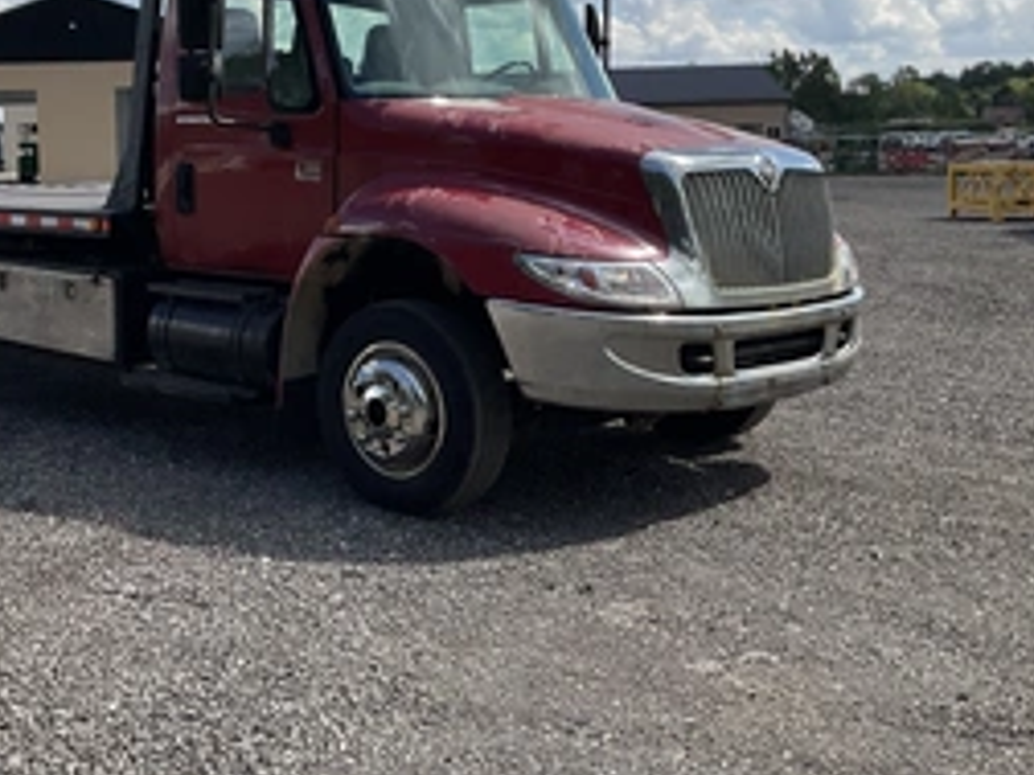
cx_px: 267
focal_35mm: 46
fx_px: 1374
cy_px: 197
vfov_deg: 31.0
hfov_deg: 40.2
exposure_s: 1/1786
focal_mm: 3
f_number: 1.8
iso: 25
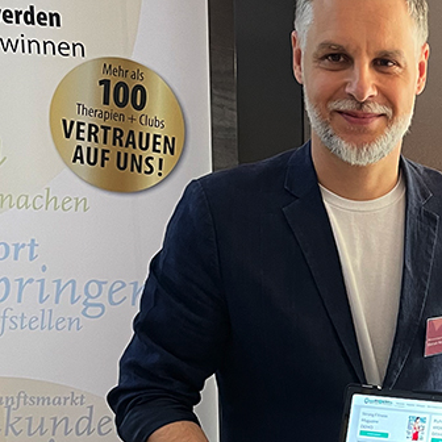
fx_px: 1055
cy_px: 479
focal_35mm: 73
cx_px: 484
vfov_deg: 22.4
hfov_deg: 22.4
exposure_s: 1/50
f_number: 1.6
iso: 250
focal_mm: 4.2
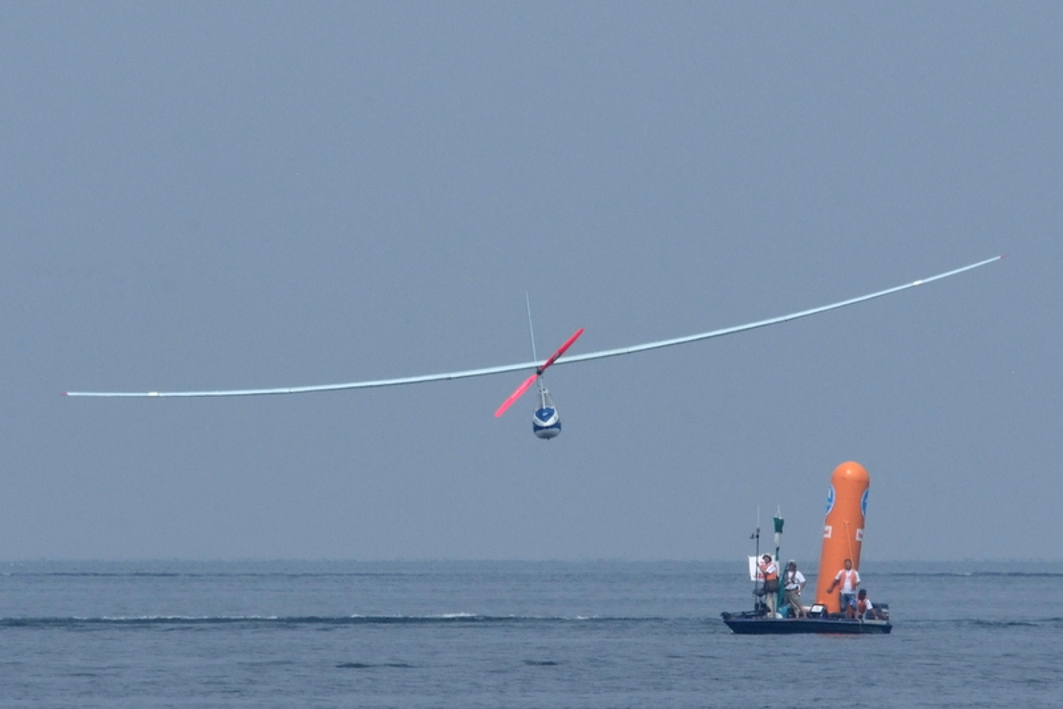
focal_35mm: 750
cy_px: 354
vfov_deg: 1.8
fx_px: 22153
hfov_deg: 2.7
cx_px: 532
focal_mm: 500
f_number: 16
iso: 400
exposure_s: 1/900
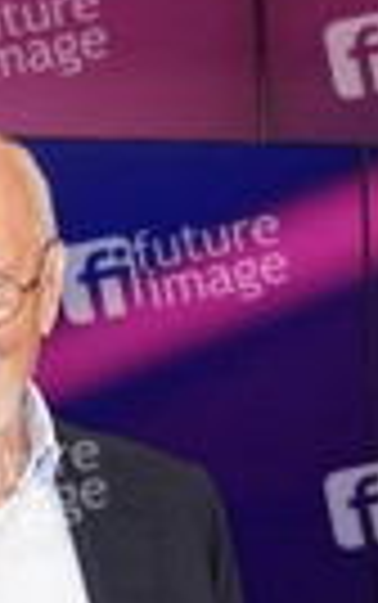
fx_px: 1694
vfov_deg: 19.6
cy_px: 608
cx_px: 502
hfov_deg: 12.3
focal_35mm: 103
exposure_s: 1/125
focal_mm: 30
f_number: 5
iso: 2000
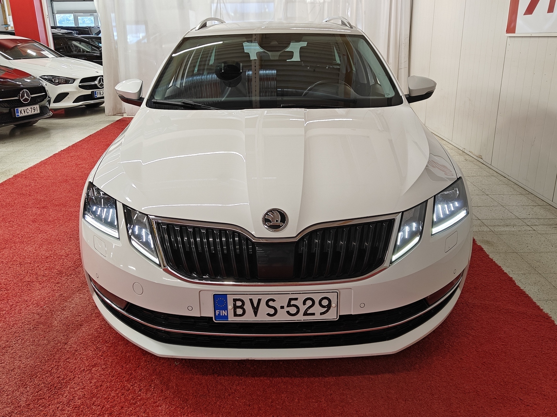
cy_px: 208
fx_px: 499
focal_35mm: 31
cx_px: 278
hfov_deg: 58.4
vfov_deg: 45.4
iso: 64
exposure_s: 1/100
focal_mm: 5.59
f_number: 1.8
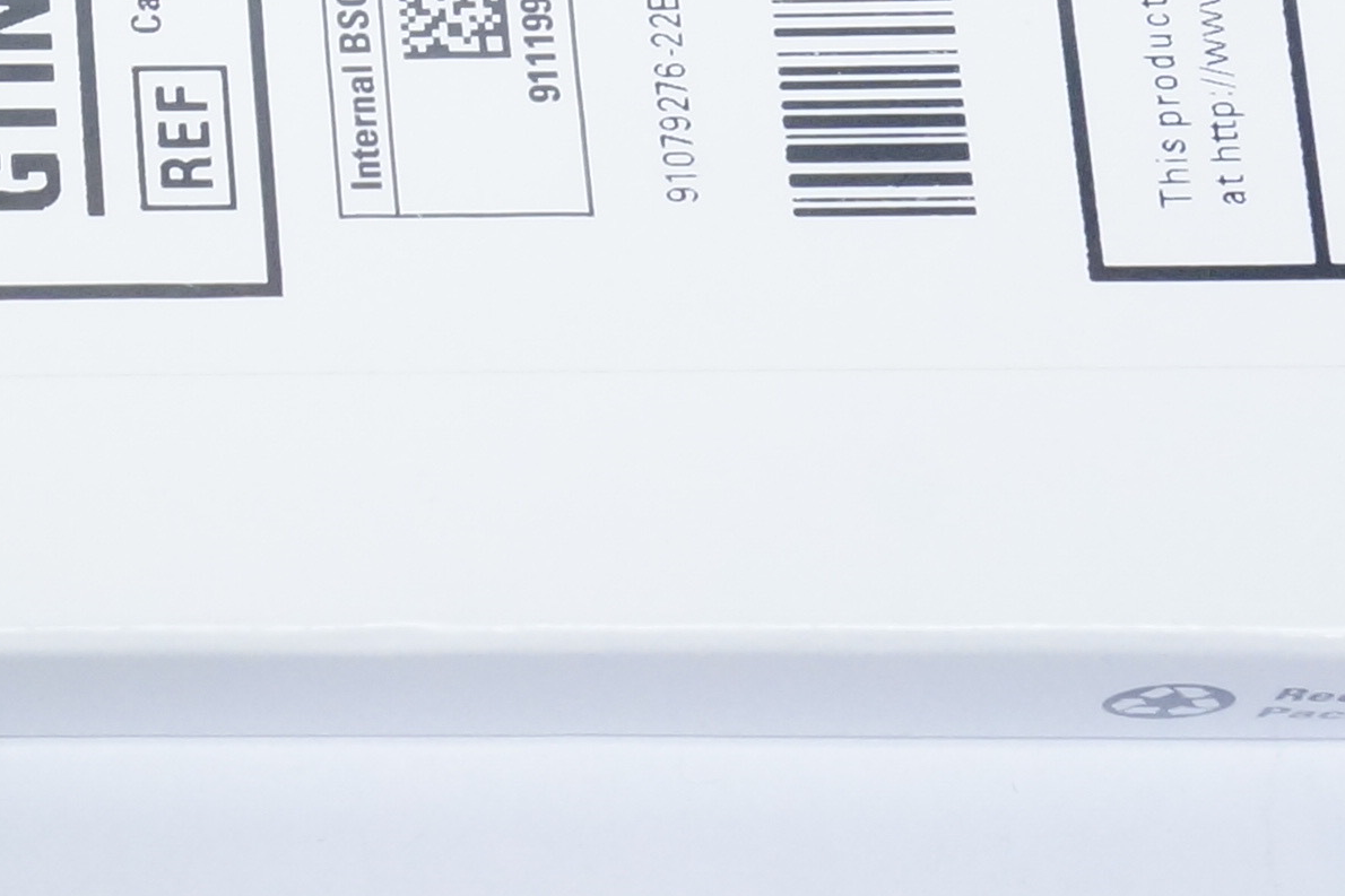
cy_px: -522
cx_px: -905
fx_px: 6240
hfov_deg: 11.6
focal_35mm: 167
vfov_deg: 8.0
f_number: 11
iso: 1600
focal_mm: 27
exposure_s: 1/30
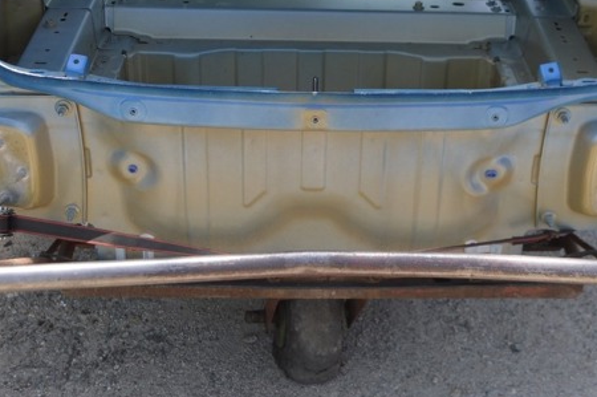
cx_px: 316
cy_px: 124
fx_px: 1060
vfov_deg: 21.1
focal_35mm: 64
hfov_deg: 31.4
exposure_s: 1/125
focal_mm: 30
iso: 125
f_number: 5.6
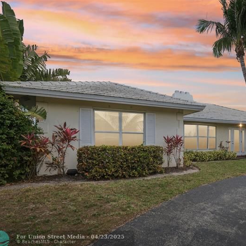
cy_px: 124
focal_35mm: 22
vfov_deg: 69.6
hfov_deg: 66.2
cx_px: 178
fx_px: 177
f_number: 8
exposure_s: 1/500
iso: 400
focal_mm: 11.5
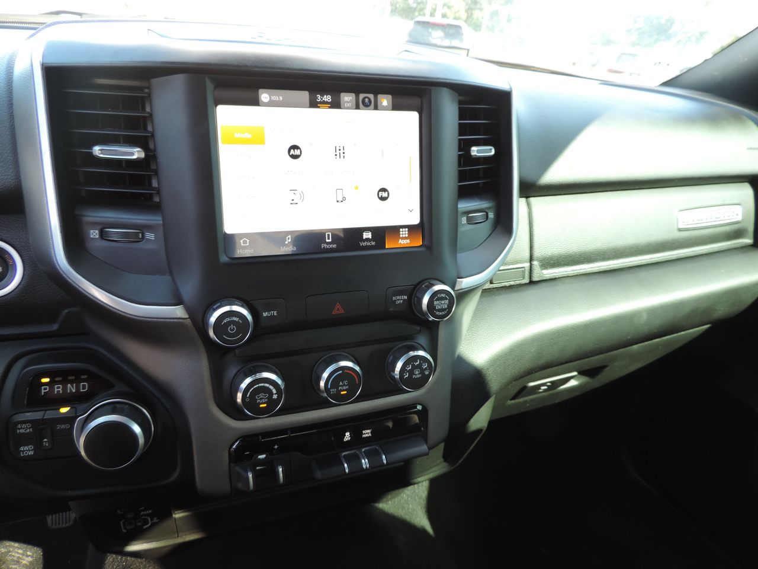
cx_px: 379
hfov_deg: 71.6
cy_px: 284
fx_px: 526
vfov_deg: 56.8
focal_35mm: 24
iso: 90
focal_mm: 4.3
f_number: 3
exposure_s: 1/30
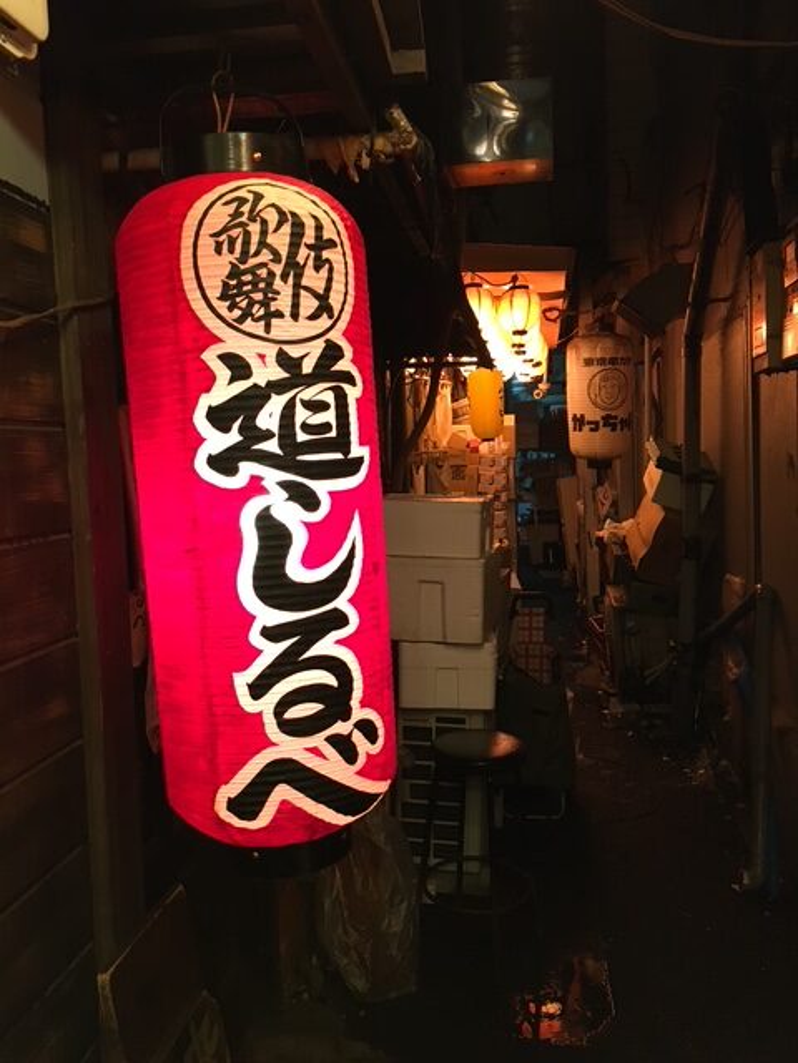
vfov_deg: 61.7
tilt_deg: -4.7
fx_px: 891
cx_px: 399
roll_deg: +2.2
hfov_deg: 48.2
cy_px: 532
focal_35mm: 29
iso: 200
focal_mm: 4.15
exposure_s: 1/30
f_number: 2.2
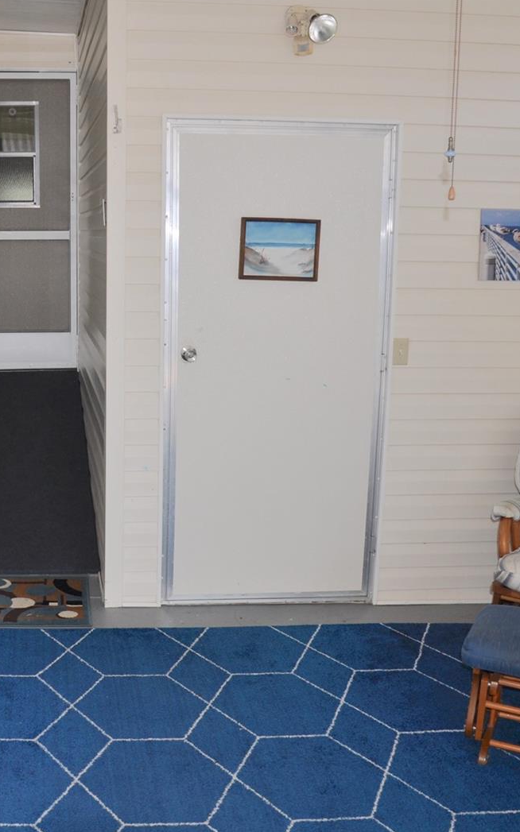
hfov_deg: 29.6
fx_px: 953
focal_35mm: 42
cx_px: 80
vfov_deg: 47.2
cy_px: 416
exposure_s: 1/200
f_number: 5
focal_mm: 18
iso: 200
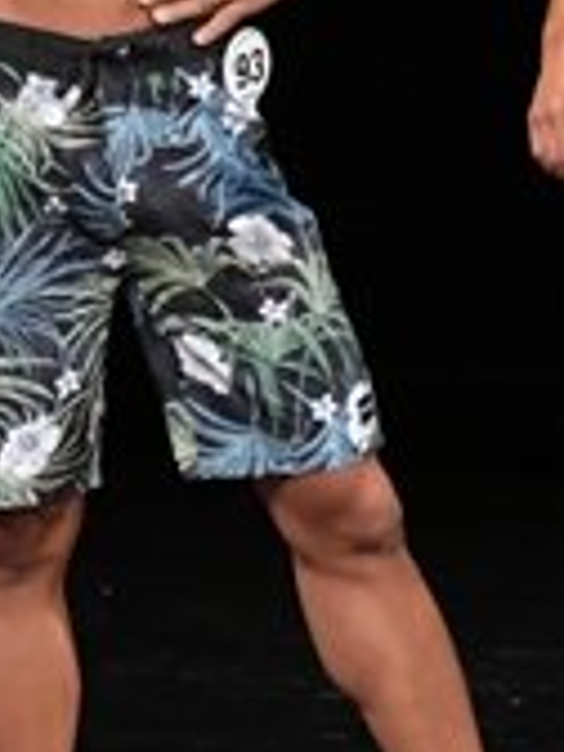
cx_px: -2
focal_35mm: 1132
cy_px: 139
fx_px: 24592
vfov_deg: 1.8
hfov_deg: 1.3
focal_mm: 170
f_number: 5.6
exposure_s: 1/400
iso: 3200
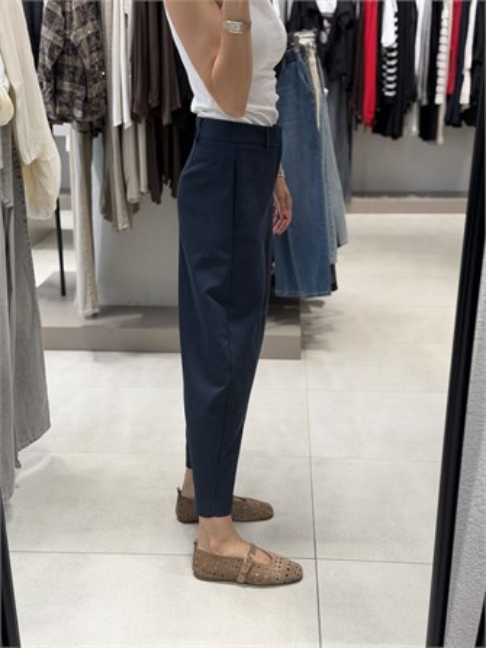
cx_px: 243
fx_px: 898
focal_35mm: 48
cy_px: 324
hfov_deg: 30.3
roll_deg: +0.3
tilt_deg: -32.8
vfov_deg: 39.6
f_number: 1.78
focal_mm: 6.76
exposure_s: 1/121
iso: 50
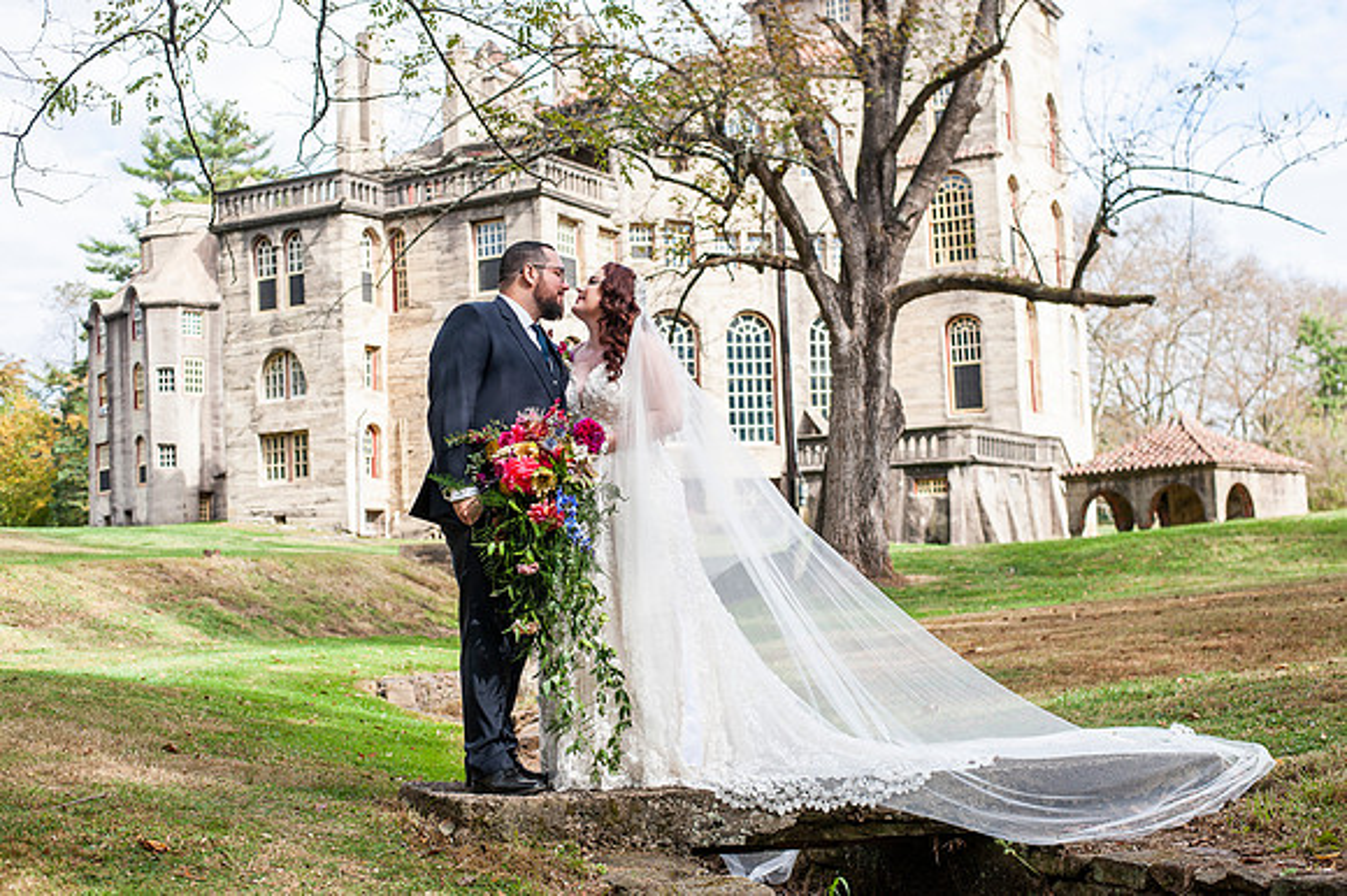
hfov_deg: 39.6
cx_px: 674
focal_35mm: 50
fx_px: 1870
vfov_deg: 27.0
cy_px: 448
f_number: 4
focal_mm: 50
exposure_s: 1/1600
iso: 400
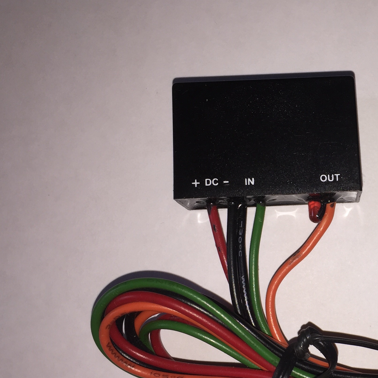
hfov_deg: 31.2
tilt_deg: -88.6
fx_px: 642
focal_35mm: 52
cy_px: 247
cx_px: 345
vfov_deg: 32.6
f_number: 2.2
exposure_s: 1/314
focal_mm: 4.15
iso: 32
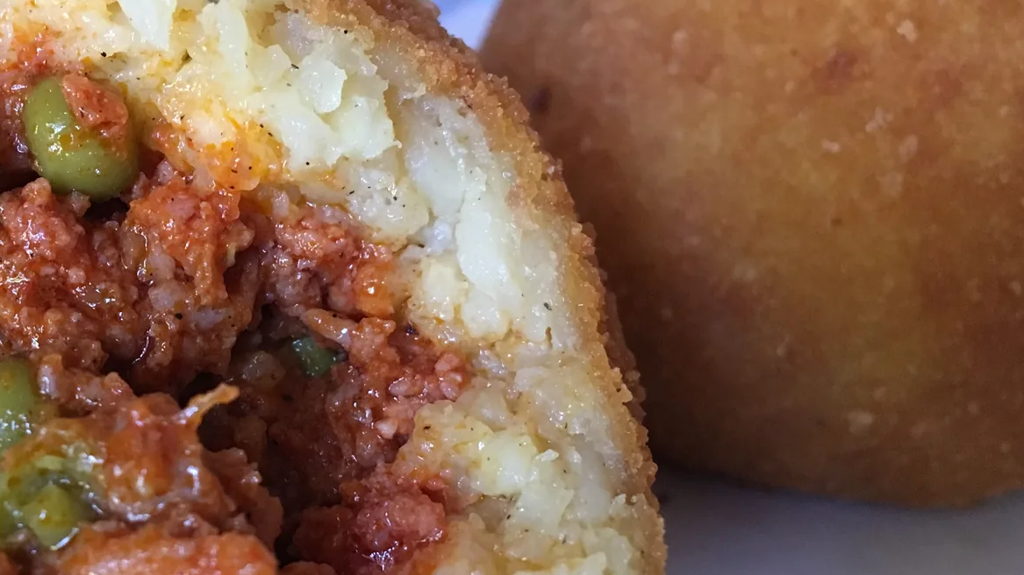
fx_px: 1412
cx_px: 298
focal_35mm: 52
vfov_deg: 23.0
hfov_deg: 39.1
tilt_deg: -28.2
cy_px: 344
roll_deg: -6.3
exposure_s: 1/33
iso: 200
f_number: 2.2
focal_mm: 4.15
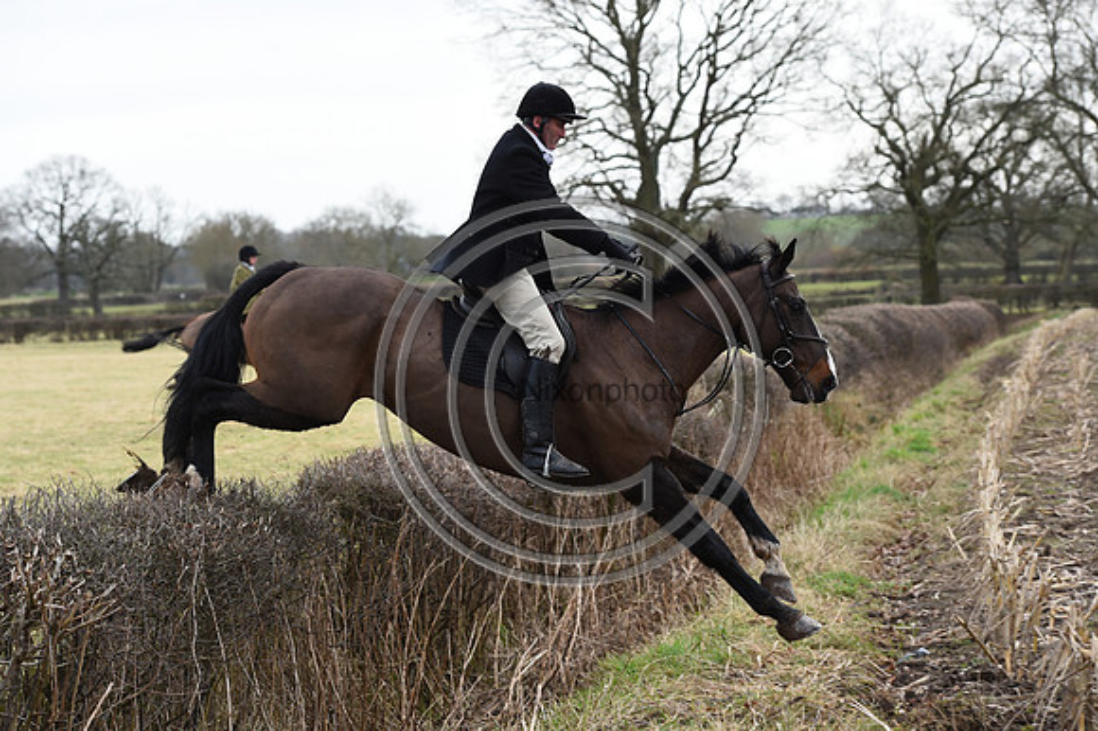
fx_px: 3658
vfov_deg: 11.4
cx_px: 549
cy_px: 366
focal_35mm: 120
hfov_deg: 17.1
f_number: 5.6
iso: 1250
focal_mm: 120
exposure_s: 1/1250
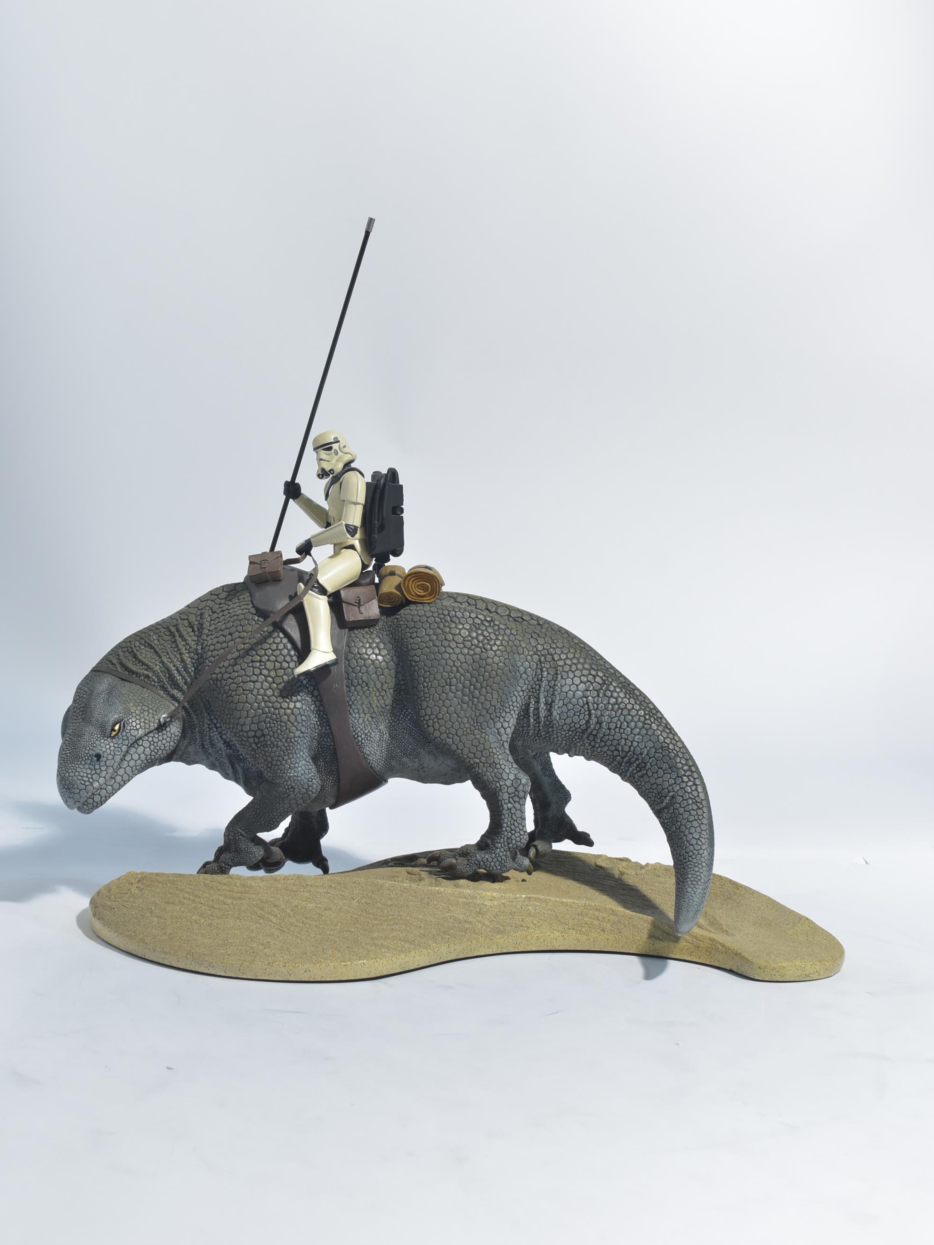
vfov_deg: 38.9
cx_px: 469
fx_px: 1763
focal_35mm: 49
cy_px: 561
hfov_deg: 29.7
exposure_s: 1/80
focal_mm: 30
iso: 800
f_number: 7.1
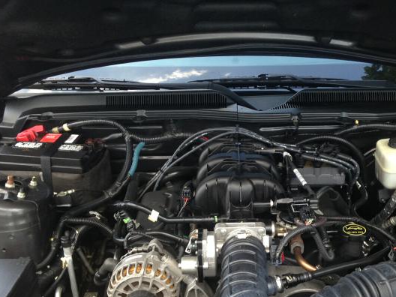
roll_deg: -2.6
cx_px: 244
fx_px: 572
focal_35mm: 50
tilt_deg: -29.6
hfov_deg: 38.0
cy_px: 213
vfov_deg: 28.8
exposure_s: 1/120
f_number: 2.4
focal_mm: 4.12
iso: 80
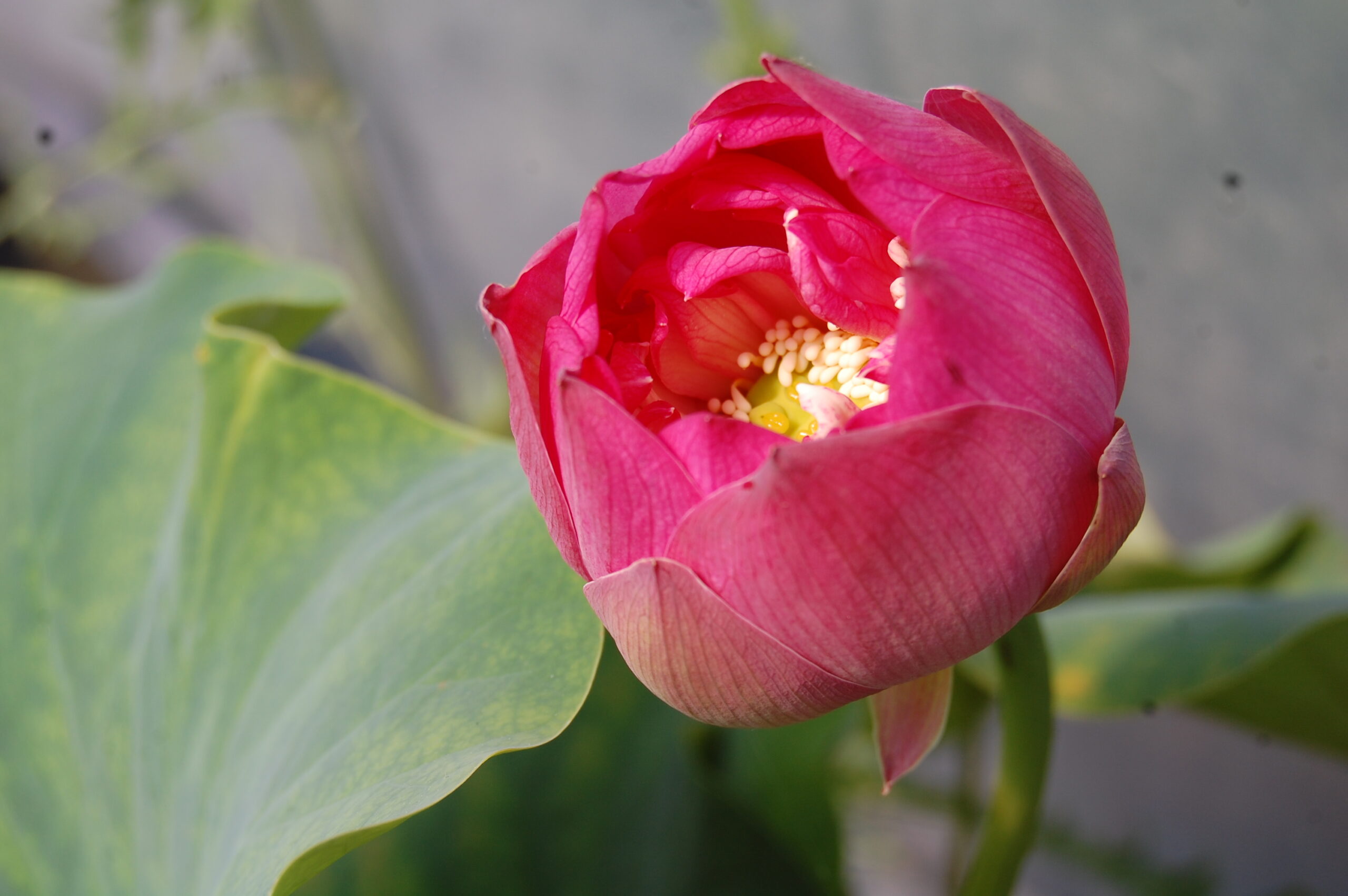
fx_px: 3086
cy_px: 448
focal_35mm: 82
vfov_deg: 16.5
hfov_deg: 24.6
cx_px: 674
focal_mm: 55
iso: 200
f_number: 8
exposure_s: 1/250
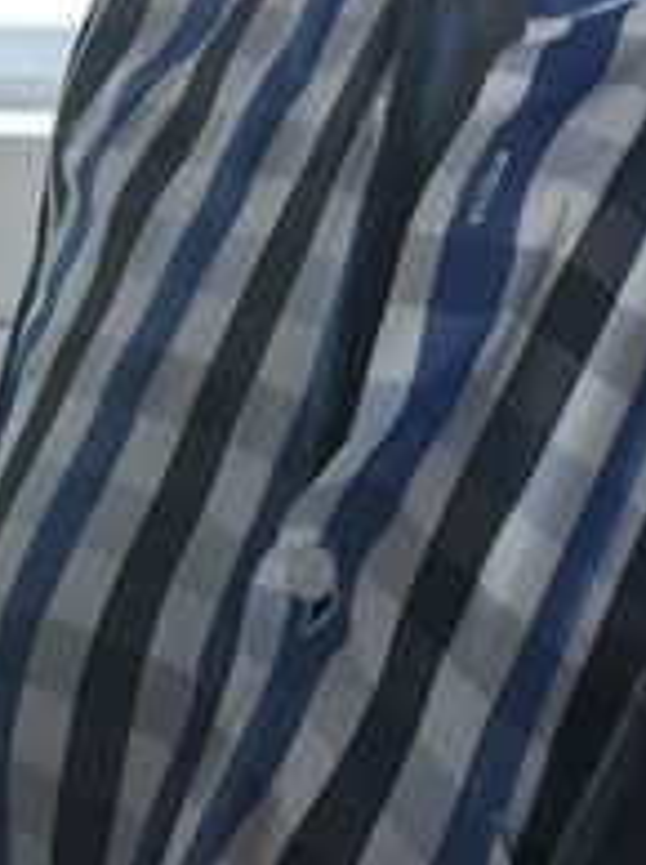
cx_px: 753
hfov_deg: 15.0
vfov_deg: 17.0
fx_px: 2369
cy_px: -700
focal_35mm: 95
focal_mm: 5.54
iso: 200
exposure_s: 1/100
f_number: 1.8
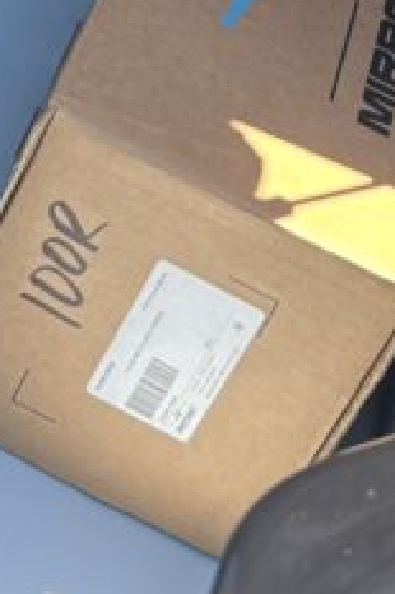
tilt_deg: -25.3
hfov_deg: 11.0
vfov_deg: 15.3
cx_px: 101
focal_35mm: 124
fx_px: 2044
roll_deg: +0.4
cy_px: -301
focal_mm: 5.96
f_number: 1.6
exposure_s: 1/251
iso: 40
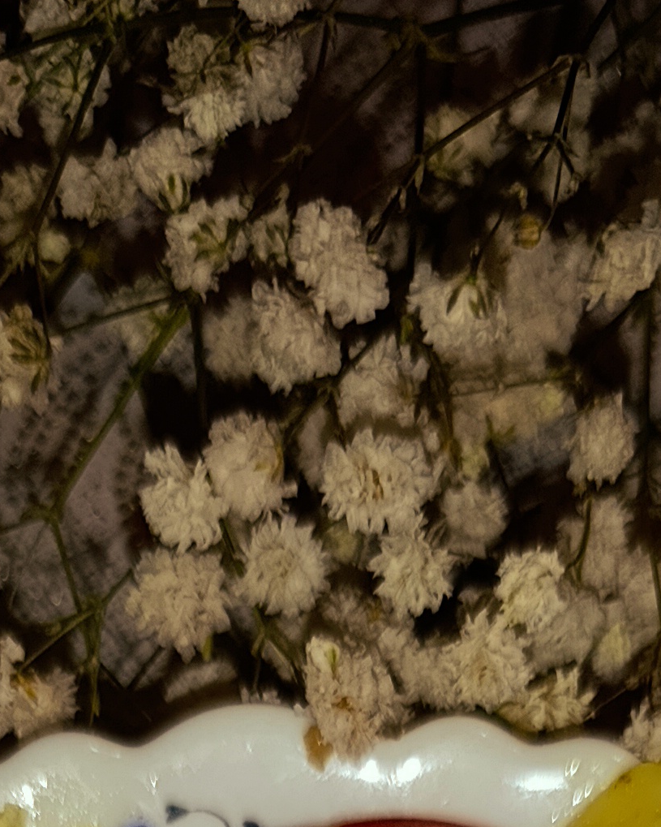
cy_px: 1642
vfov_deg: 16.4
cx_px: 244
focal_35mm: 90
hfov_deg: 17.1
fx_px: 2201
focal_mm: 6.11
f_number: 1.65
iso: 267
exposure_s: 1/100
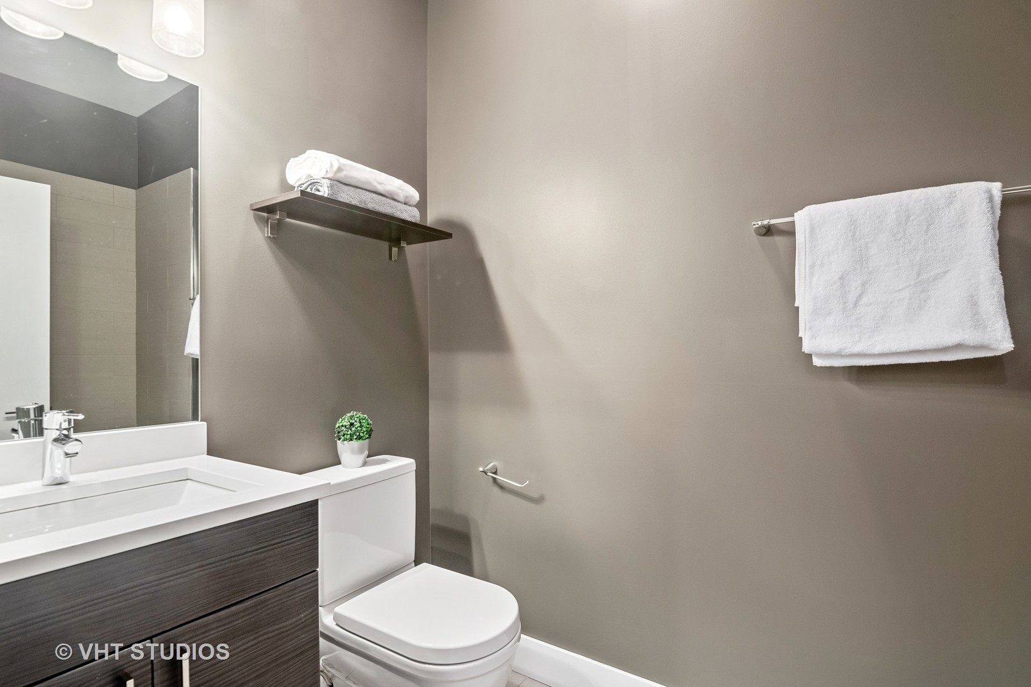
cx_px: 516
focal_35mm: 17
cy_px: 344
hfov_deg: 93.3
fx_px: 487
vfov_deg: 70.5
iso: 200
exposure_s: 1.3
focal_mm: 17
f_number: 8
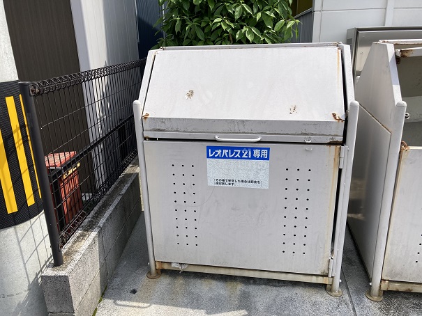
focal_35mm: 28
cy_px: 158
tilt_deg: -17.8
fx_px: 341
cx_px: 211
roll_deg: +1.4
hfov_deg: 63.4
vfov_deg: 49.8
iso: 20
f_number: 1.8
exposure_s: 1/1429
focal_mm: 3.99
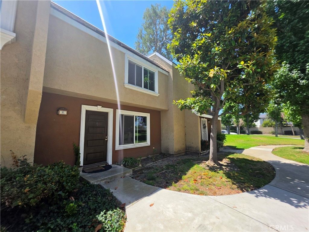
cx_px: 154
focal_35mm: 13
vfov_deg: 89.9
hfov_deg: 106.2
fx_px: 116
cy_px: 116
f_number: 1.9
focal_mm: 2.2
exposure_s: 1/1167
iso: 32
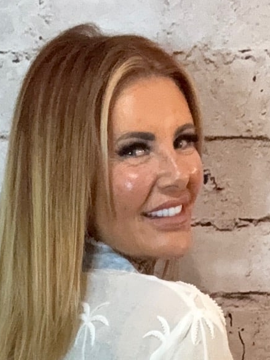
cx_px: 109
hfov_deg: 14.1
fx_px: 1092
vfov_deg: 16.5
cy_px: 586
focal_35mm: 105
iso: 250
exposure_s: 1/50
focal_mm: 2.69
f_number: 1.9
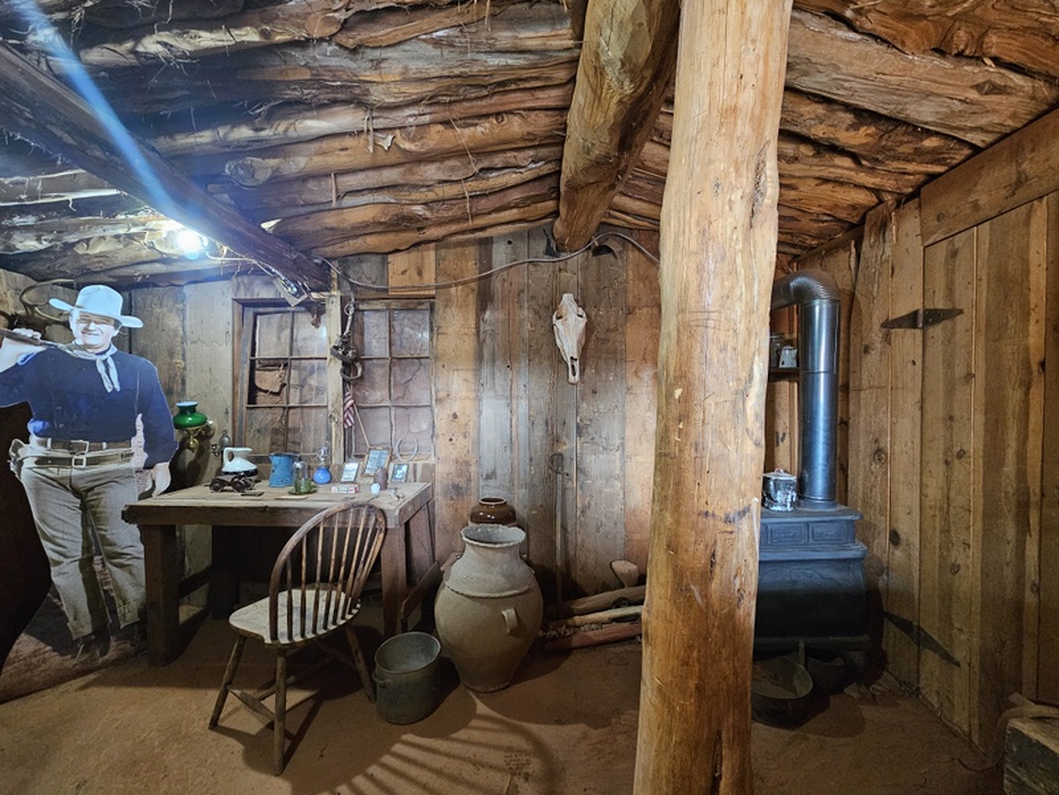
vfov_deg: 89.9
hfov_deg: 106.2
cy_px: 398
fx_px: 398
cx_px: 530
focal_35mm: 13
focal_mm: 2.2
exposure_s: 1/24
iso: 800
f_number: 2.2
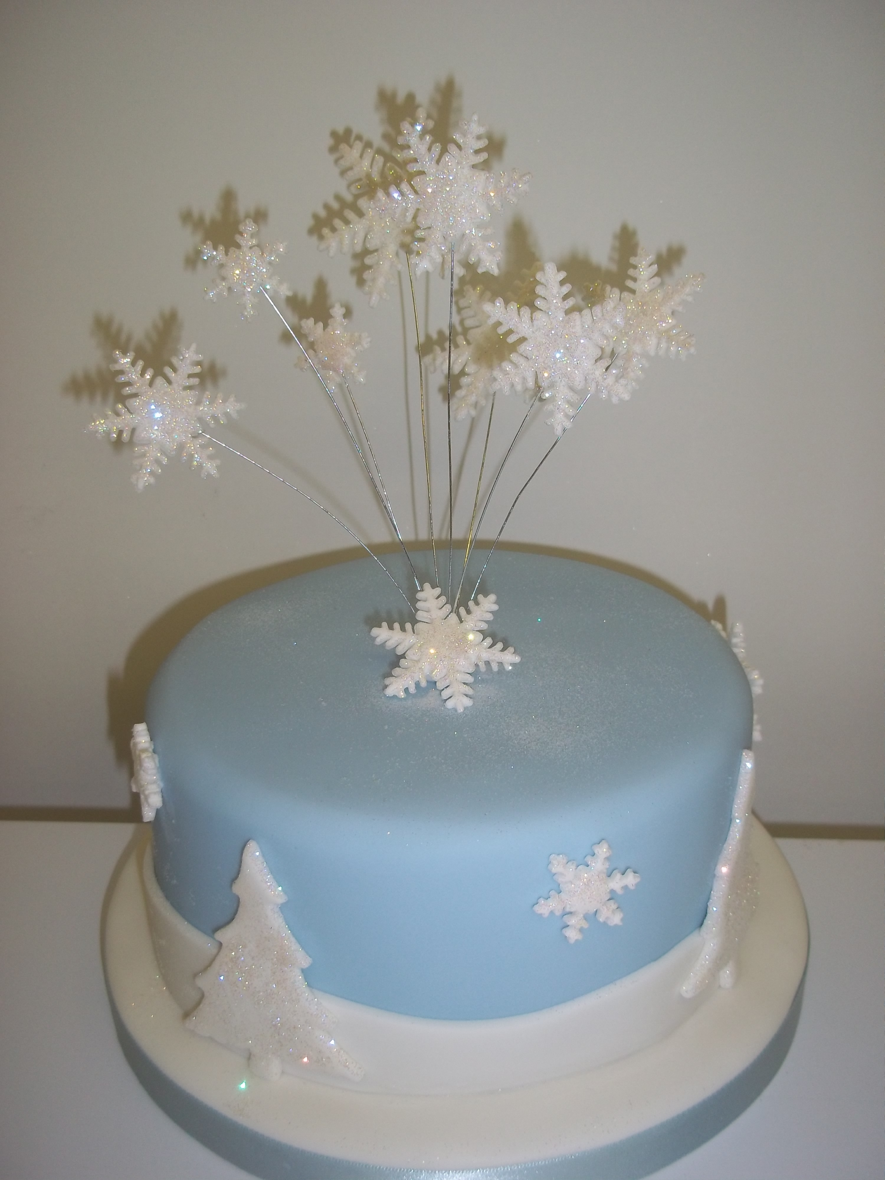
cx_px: 442
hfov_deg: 39.7
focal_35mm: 36
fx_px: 1227
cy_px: 590
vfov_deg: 51.4
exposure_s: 1/60
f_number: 3.1
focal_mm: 6.5
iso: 80
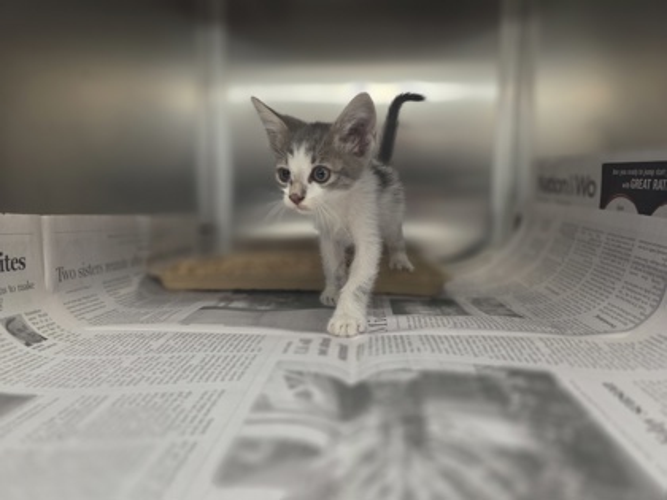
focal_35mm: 23
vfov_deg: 58.9
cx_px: 334
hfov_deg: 73.9
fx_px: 443
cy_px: 250
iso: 400
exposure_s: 1/120
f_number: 1.7
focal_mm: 6.3
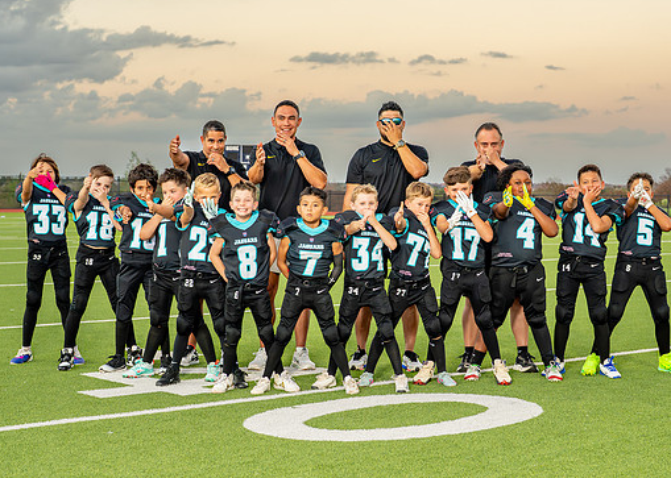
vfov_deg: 19.3
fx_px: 1409
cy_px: 261
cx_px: 341
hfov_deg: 26.8
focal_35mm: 74
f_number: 4
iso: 1250
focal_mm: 50
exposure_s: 1/400
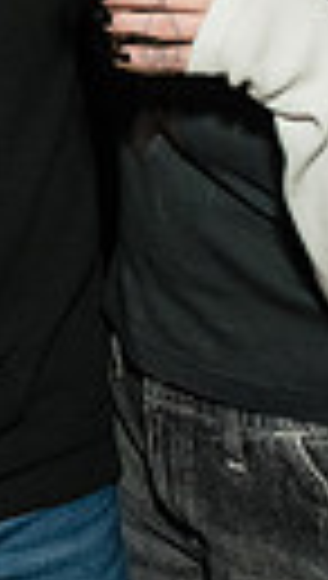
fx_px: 1862
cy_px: -164
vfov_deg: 16.7
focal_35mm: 121
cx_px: -462
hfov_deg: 9.1
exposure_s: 1/160
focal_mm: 24
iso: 4000
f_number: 4
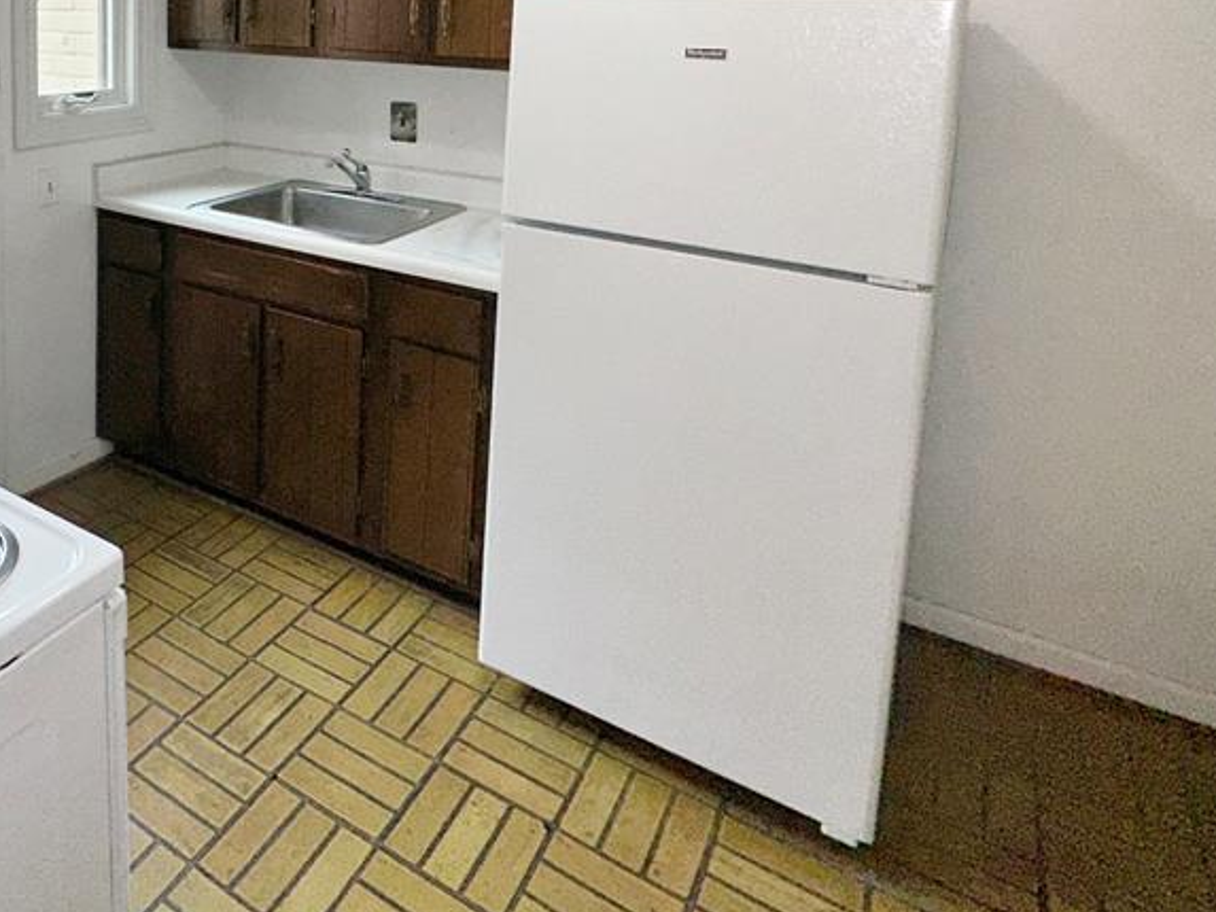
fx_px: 878
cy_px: 182
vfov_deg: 51.5
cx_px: 263
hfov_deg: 64.0
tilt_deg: -8.2
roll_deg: +0.5
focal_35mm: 25
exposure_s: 1/148
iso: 32
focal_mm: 2.22
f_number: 2.2
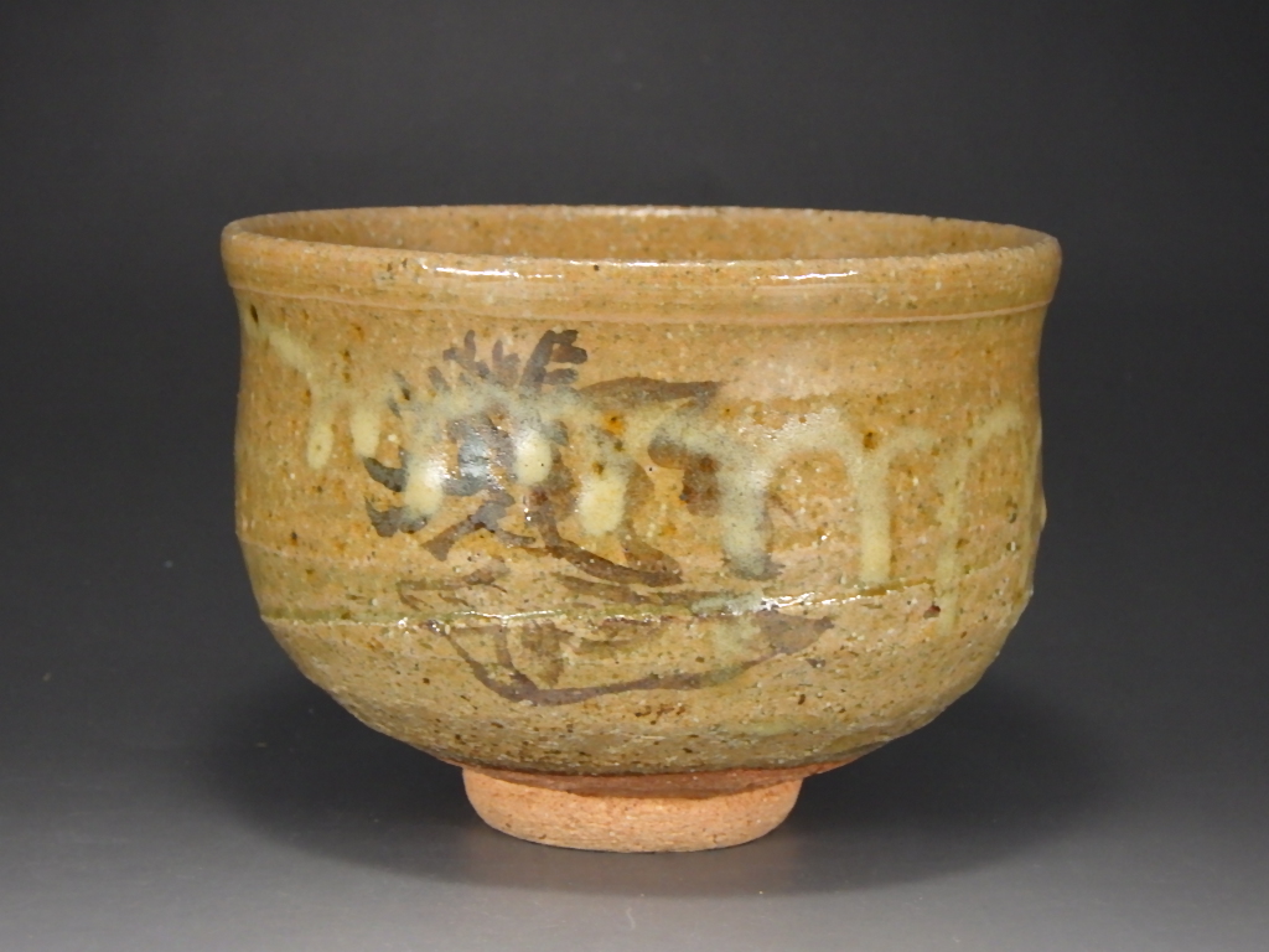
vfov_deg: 15.7
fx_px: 3446
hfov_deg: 20.9
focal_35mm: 94
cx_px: 634
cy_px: 476
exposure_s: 1/40
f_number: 5
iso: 400
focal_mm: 16.7
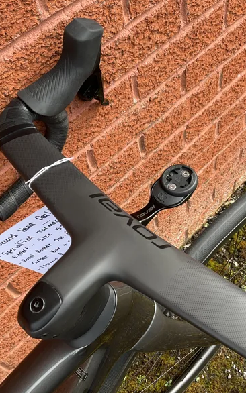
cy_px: 195
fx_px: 451
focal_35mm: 42
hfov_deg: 30.4
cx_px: 153
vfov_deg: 47.2
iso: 20
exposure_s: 1/236
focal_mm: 3
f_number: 1.8
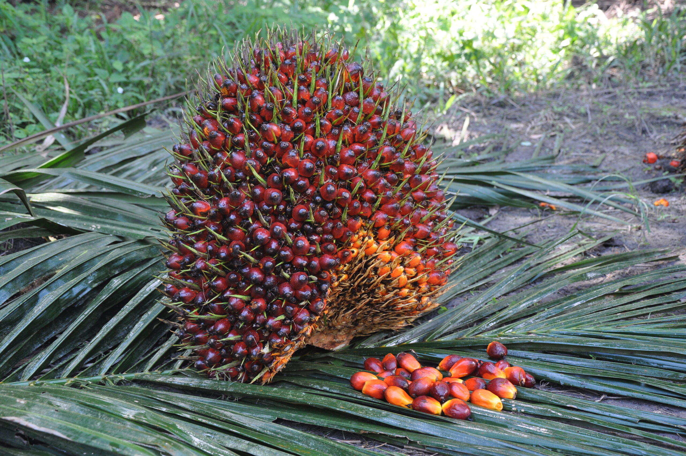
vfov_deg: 25.7
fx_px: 999
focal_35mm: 52
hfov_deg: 37.9
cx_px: 343
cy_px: 228
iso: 200
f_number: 5.6
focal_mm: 35
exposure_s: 1/30
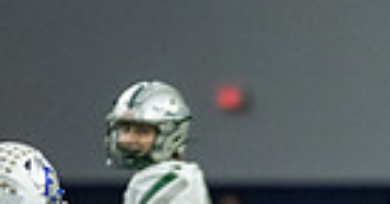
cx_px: 219
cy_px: 390
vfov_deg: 1.2
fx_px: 9719
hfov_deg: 2.3
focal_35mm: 956
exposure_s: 1/1250
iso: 4000
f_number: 2.8
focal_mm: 200
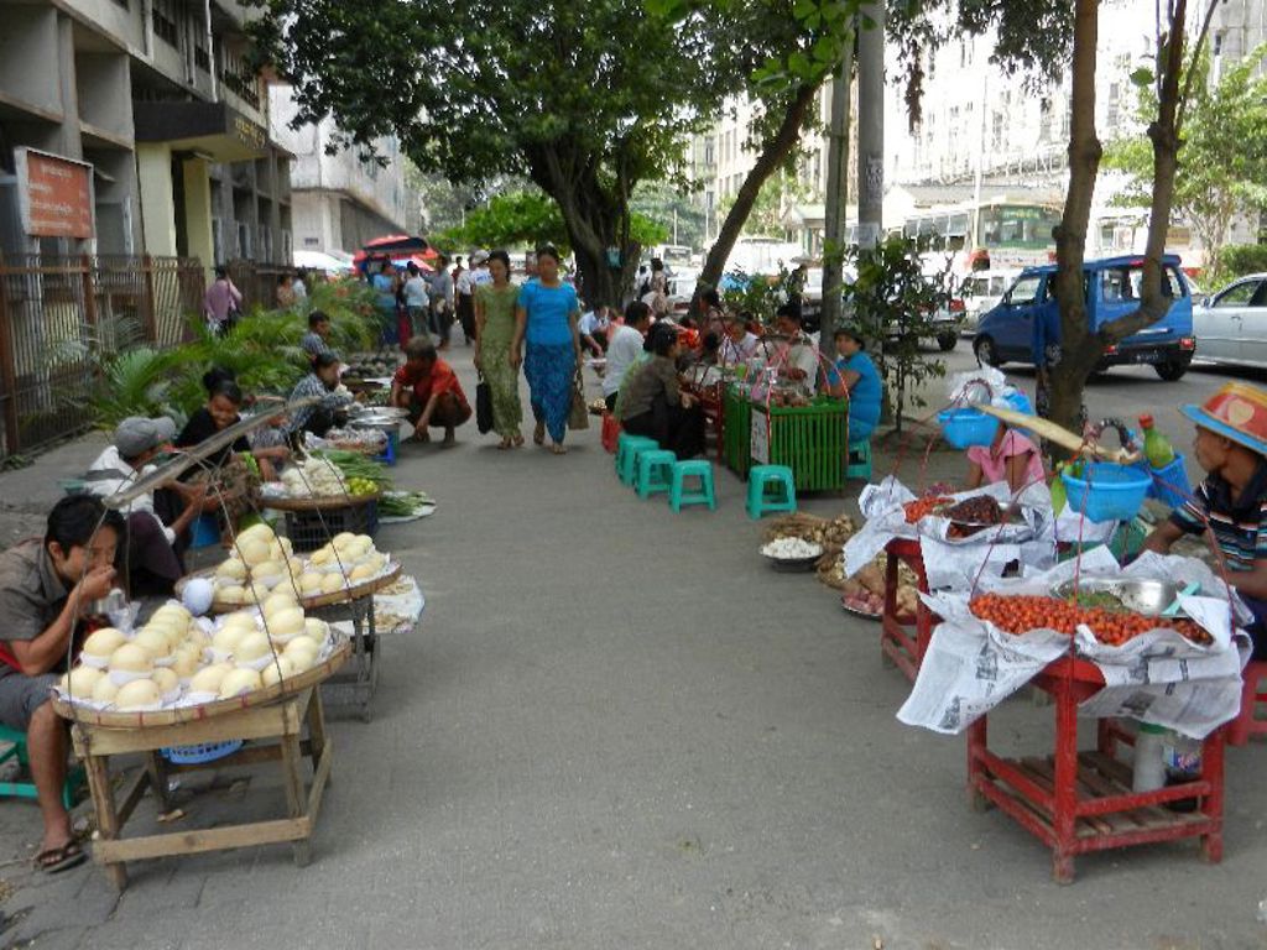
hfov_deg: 55.4
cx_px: 634
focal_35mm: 33
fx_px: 1208
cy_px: 475
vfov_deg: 42.9
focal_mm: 5.9
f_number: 3.8
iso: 160
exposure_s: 1/400
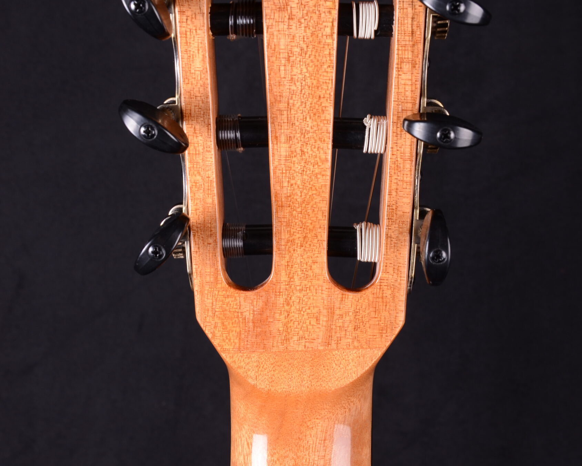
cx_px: 292
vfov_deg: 23.8
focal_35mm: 64
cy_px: 184
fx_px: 1102
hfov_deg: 29.6
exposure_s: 1/200
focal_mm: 30
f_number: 11
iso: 200
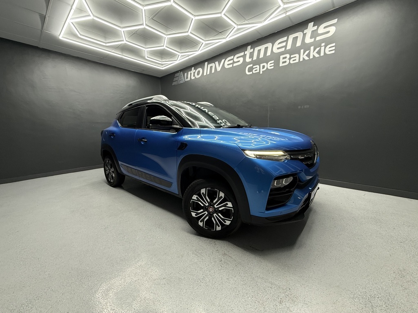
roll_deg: +1.6
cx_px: 209
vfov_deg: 85.7
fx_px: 169
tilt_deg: -8.7
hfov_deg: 102.1
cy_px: 156
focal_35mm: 14
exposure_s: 1/100
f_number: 2.2
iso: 200
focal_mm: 2.22
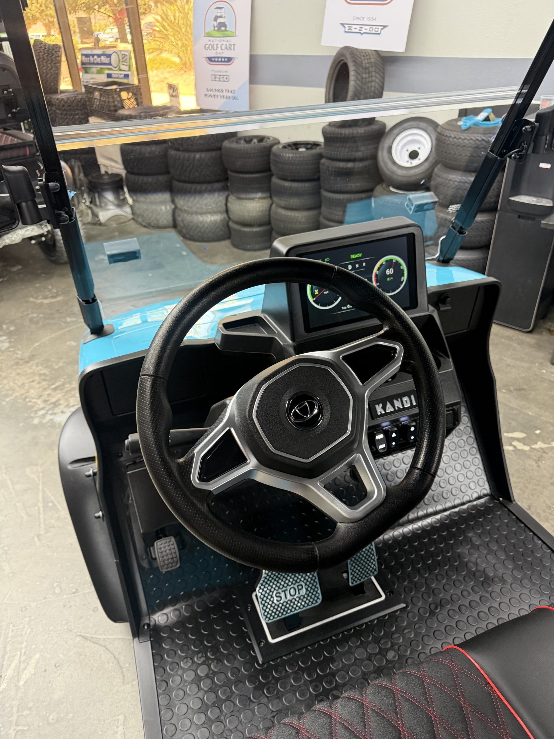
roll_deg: +1.3
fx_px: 512
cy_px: 370
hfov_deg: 56.8
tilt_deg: -33.1
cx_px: 277
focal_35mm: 24
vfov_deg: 71.6
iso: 400
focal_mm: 6.76
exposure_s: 1/60
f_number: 1.78
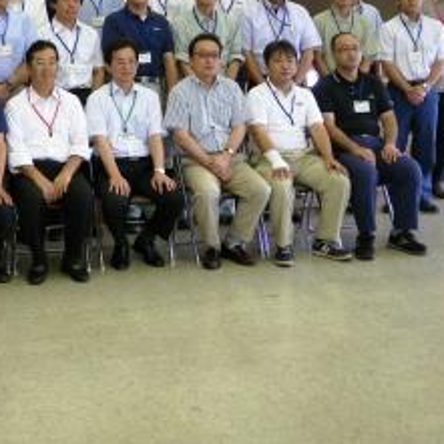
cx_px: 38
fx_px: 885
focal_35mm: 61
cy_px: 115
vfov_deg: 27.8
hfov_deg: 27.1
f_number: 3
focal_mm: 7.3
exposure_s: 1/59.8
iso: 153
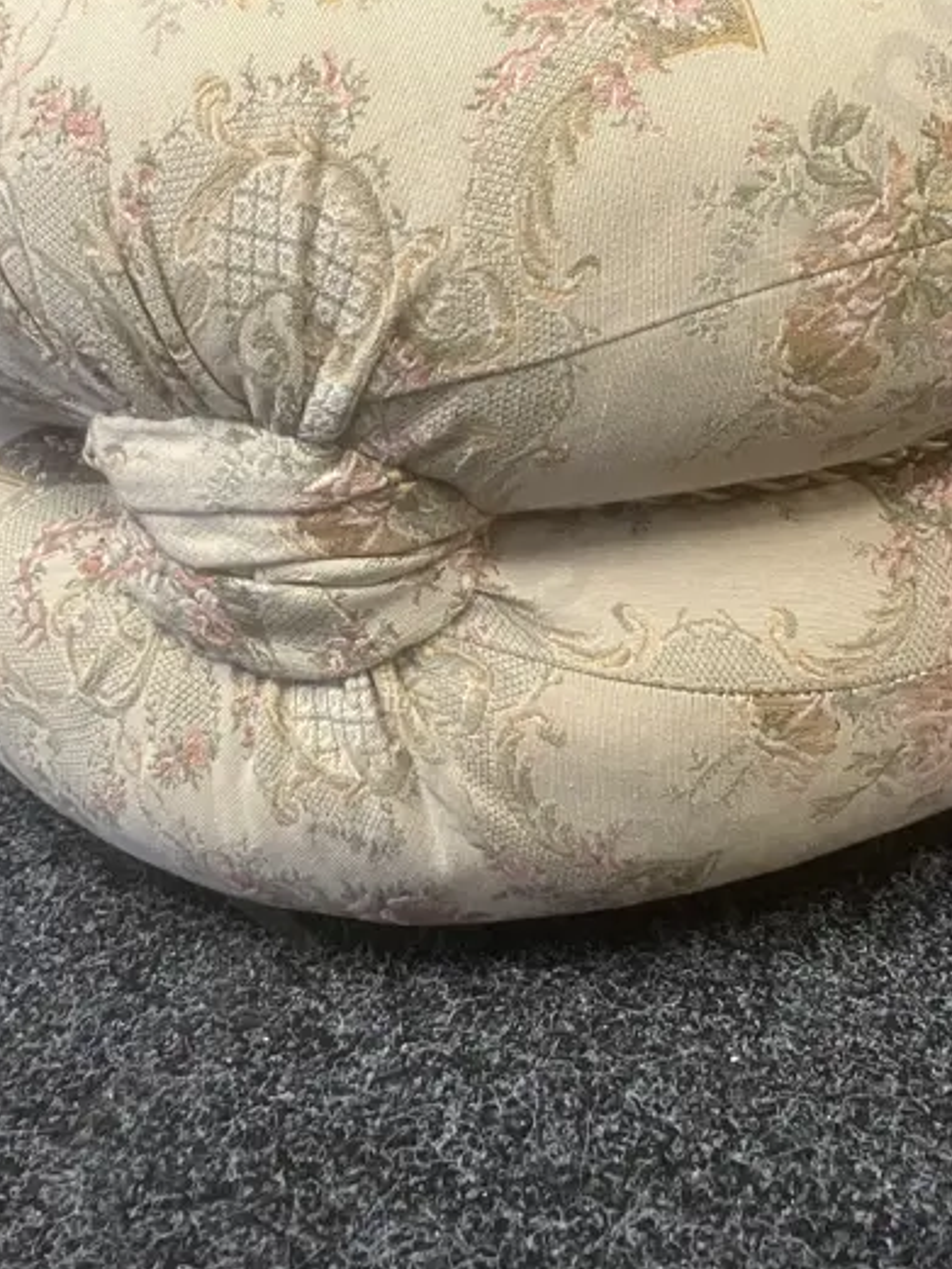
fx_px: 2016
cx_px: 526
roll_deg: +6.2
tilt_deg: -25.6
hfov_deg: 26.6
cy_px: 589
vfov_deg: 34.9
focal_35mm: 55
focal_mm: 3.99
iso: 250
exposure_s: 1/60
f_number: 1.8
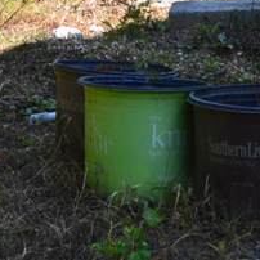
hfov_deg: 8.9
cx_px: 282
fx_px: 1649
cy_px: -213
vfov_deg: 8.6
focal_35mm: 194
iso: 400
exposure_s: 1/160
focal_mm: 24
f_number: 9
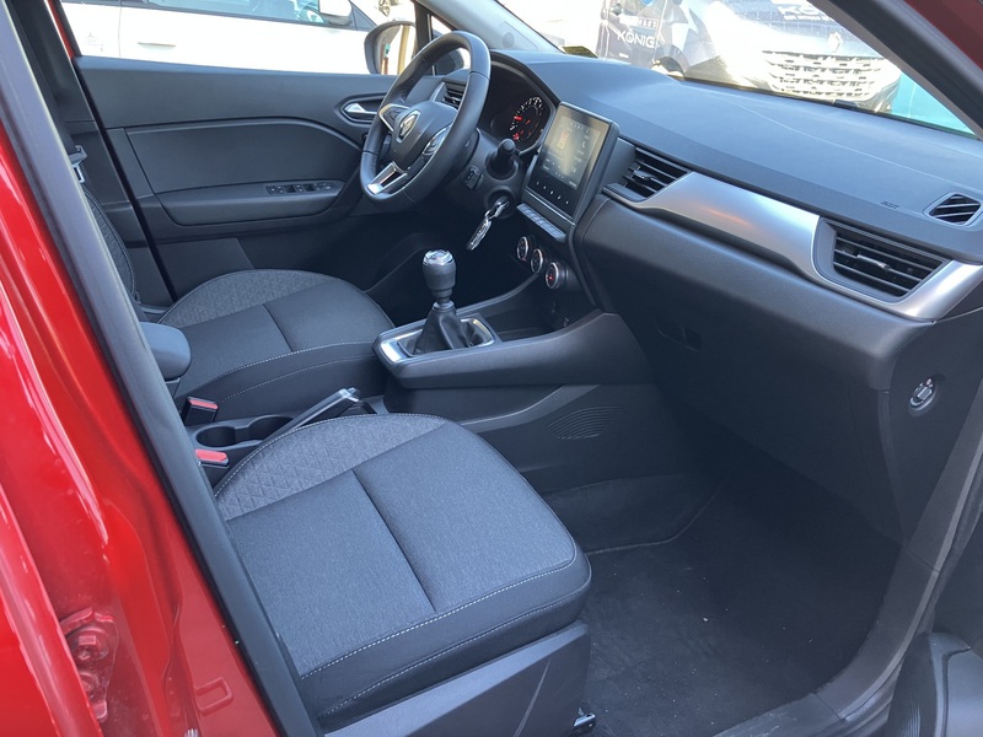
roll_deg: -1.3
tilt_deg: -26.1
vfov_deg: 49.7
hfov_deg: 63.4
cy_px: 368
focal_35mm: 28
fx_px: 795
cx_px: 492
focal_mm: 3.99
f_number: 1.8
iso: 125
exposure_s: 1/60
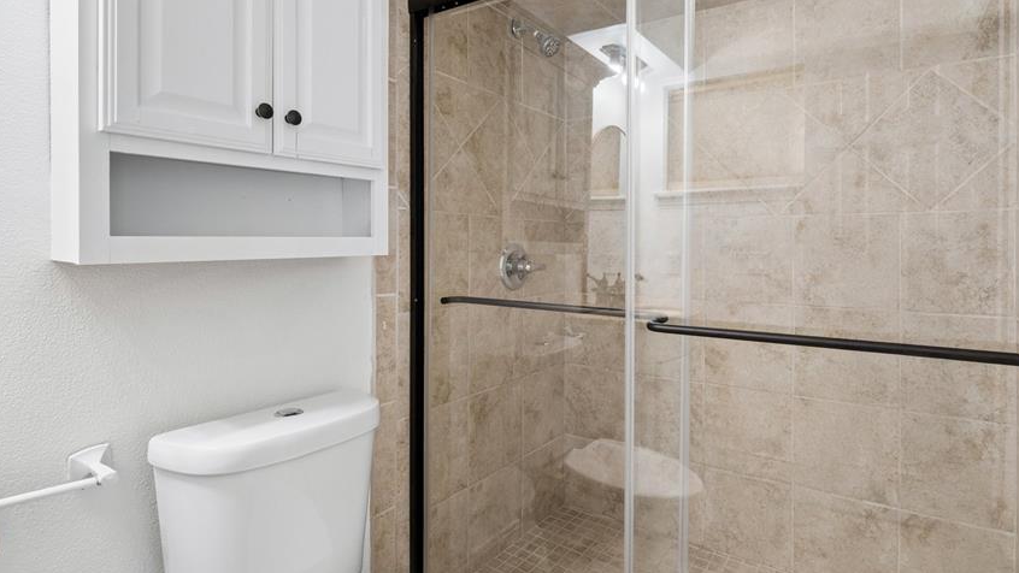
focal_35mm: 19
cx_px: 553
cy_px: 255
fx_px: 513
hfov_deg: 89.4
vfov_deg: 58.2
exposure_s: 1/60
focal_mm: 10
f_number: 6.3
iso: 200
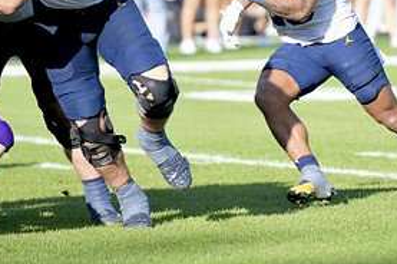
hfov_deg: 3.3
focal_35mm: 628
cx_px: 291
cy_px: 26
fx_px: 6917
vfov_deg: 2.2
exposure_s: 1/1600
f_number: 2.8
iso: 250
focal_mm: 200
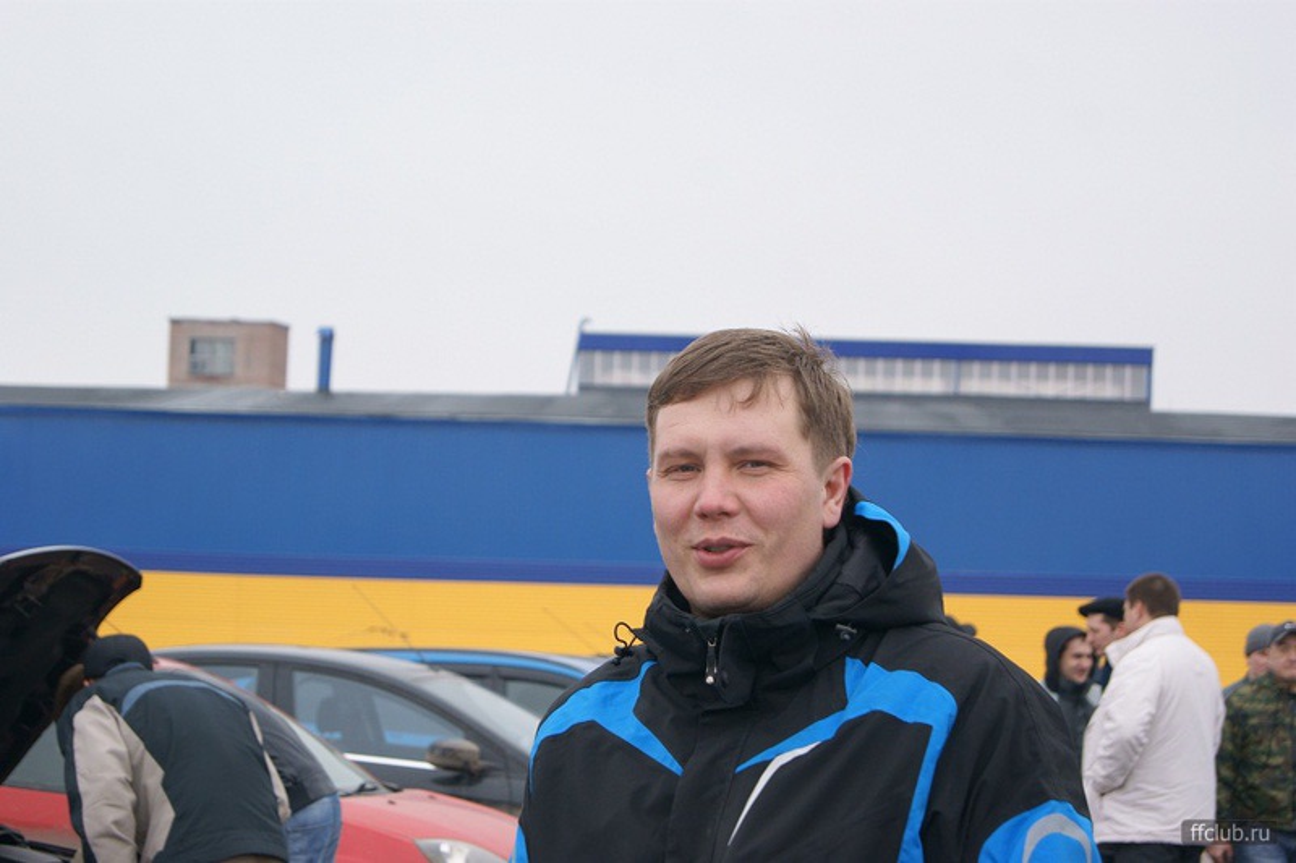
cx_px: 648
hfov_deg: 24.6
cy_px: 432
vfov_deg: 16.5
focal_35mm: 82
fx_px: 2969
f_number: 5.6
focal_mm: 55
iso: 200
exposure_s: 1/160
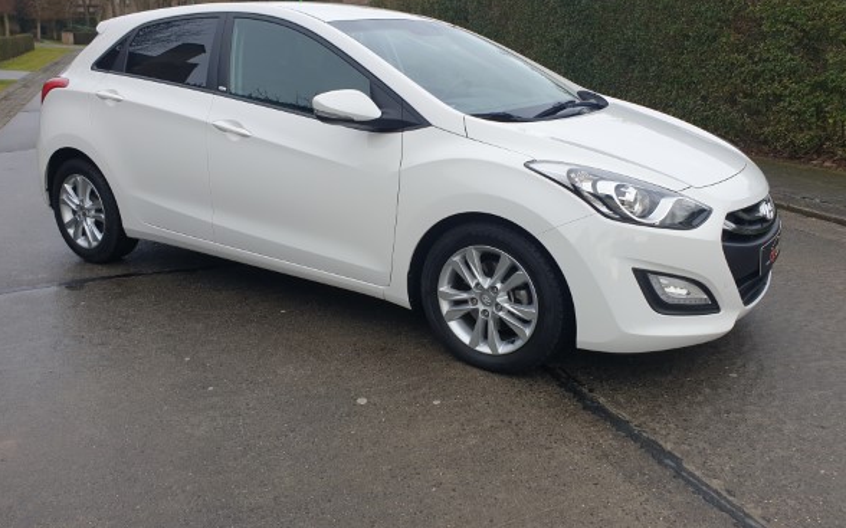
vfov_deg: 41.6
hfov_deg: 62.9
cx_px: 409
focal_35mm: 30
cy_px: 217
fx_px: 691
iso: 50
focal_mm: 4.3
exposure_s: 1/514
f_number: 2.4
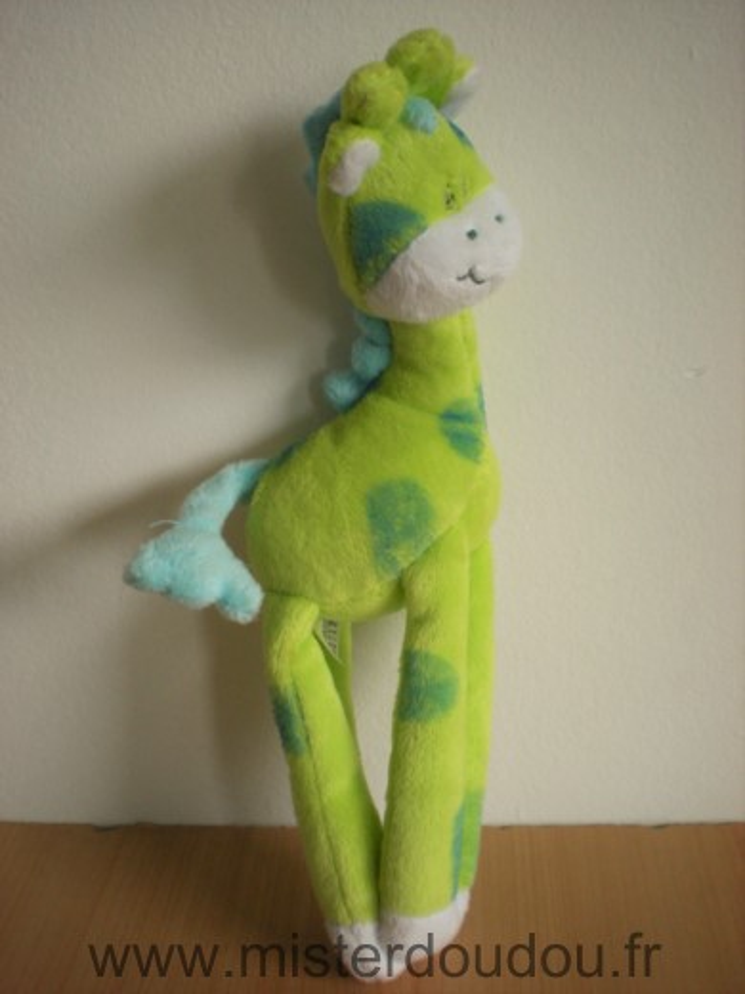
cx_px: 372
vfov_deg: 49.0
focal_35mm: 38
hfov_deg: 37.7
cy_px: 497
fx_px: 1090
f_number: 3.1
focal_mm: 6.3
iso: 200
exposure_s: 1/52
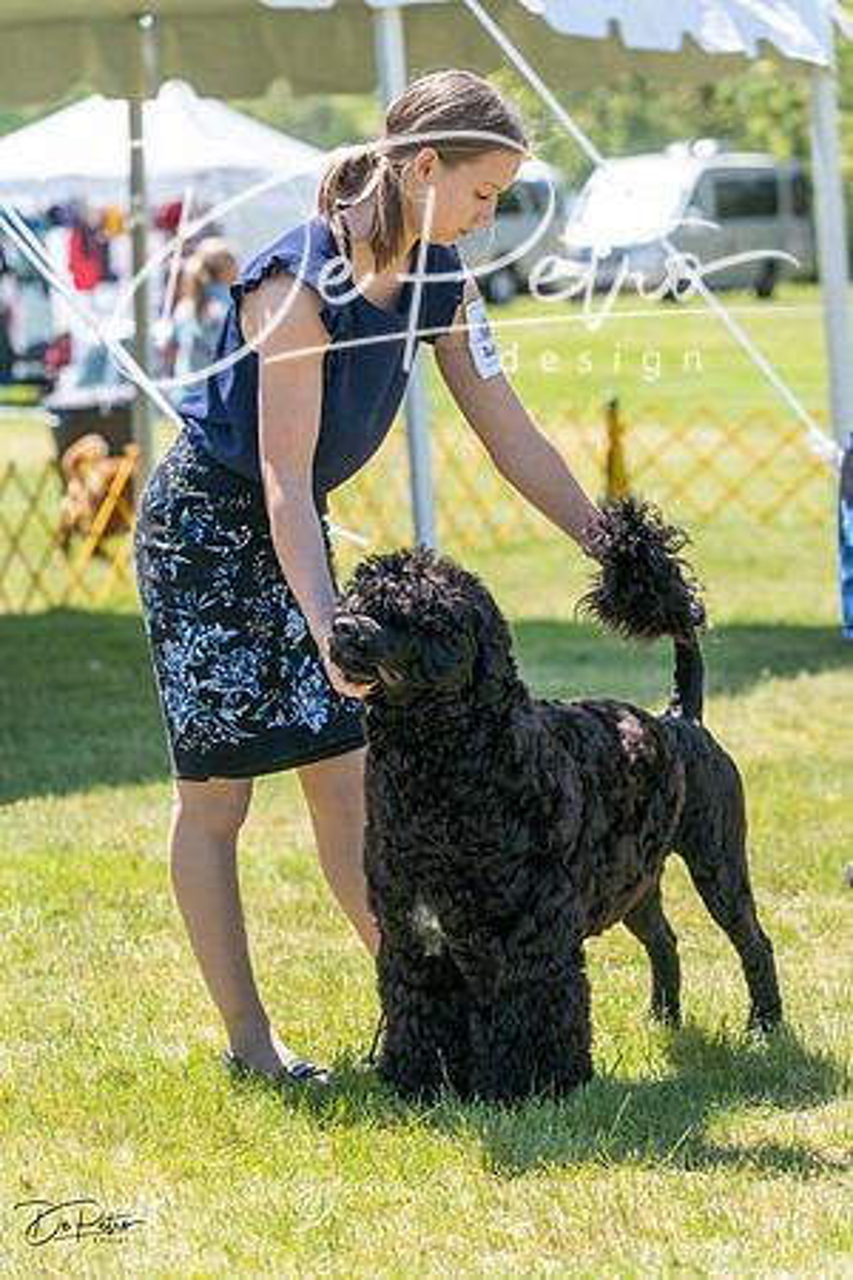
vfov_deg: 19.8
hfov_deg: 13.3
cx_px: 426
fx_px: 3661
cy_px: 640
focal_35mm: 103
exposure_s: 1/500
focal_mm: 103
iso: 160
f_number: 4.5
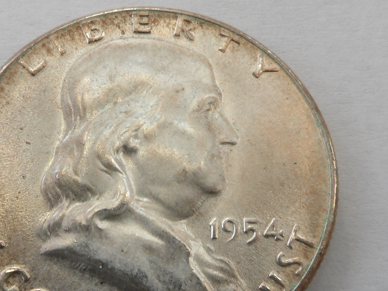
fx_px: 807
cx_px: 146
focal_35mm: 72
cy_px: 185
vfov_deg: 20.4
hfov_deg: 26.9
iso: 100
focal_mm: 6.2
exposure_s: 1/42
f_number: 4.5
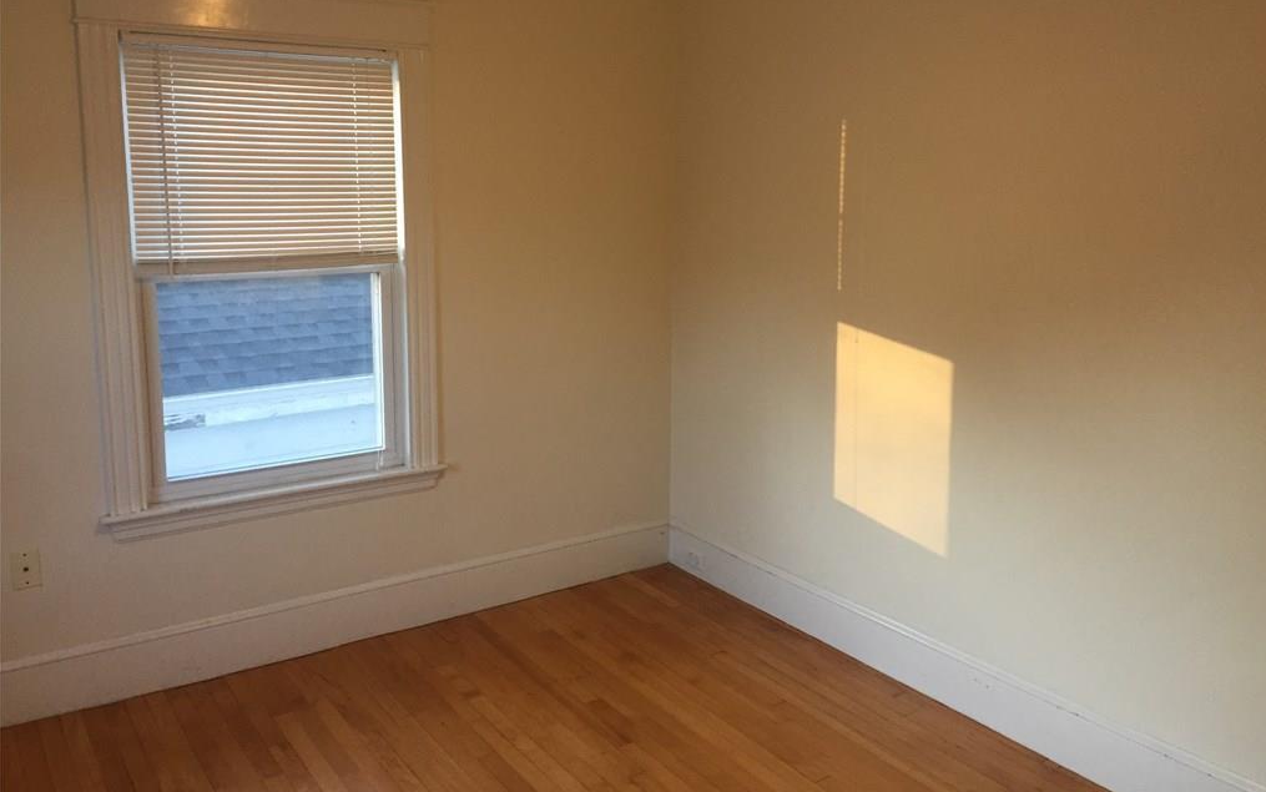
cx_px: 637
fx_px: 1070
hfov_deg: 61.2
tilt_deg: -8.9
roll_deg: +0.1
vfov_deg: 40.5
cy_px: 333
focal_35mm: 31
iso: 50
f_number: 2.2
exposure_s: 1/30
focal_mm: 4.15
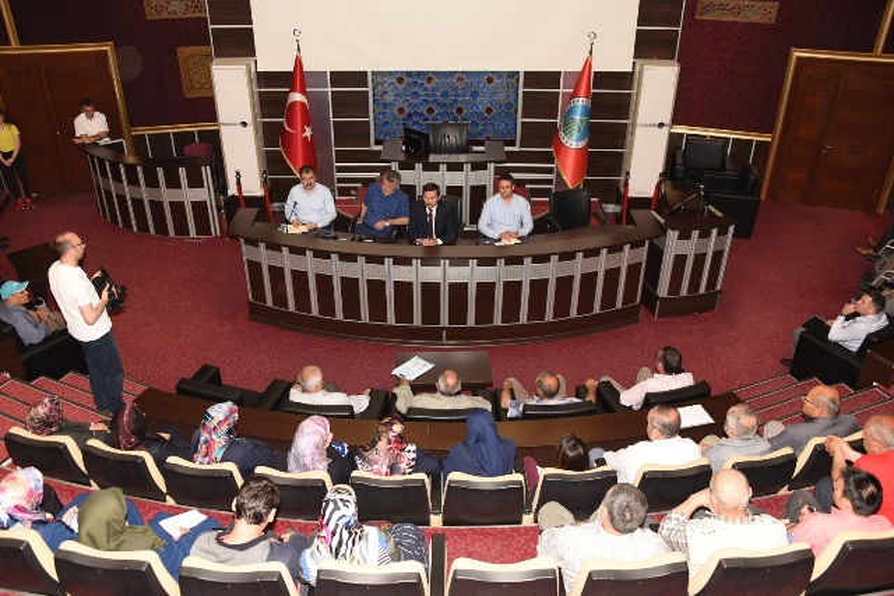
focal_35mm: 32
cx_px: 447
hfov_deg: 58.7
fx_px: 795
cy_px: 298
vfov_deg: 41.1
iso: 1000
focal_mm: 32
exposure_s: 1/60
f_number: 4.5
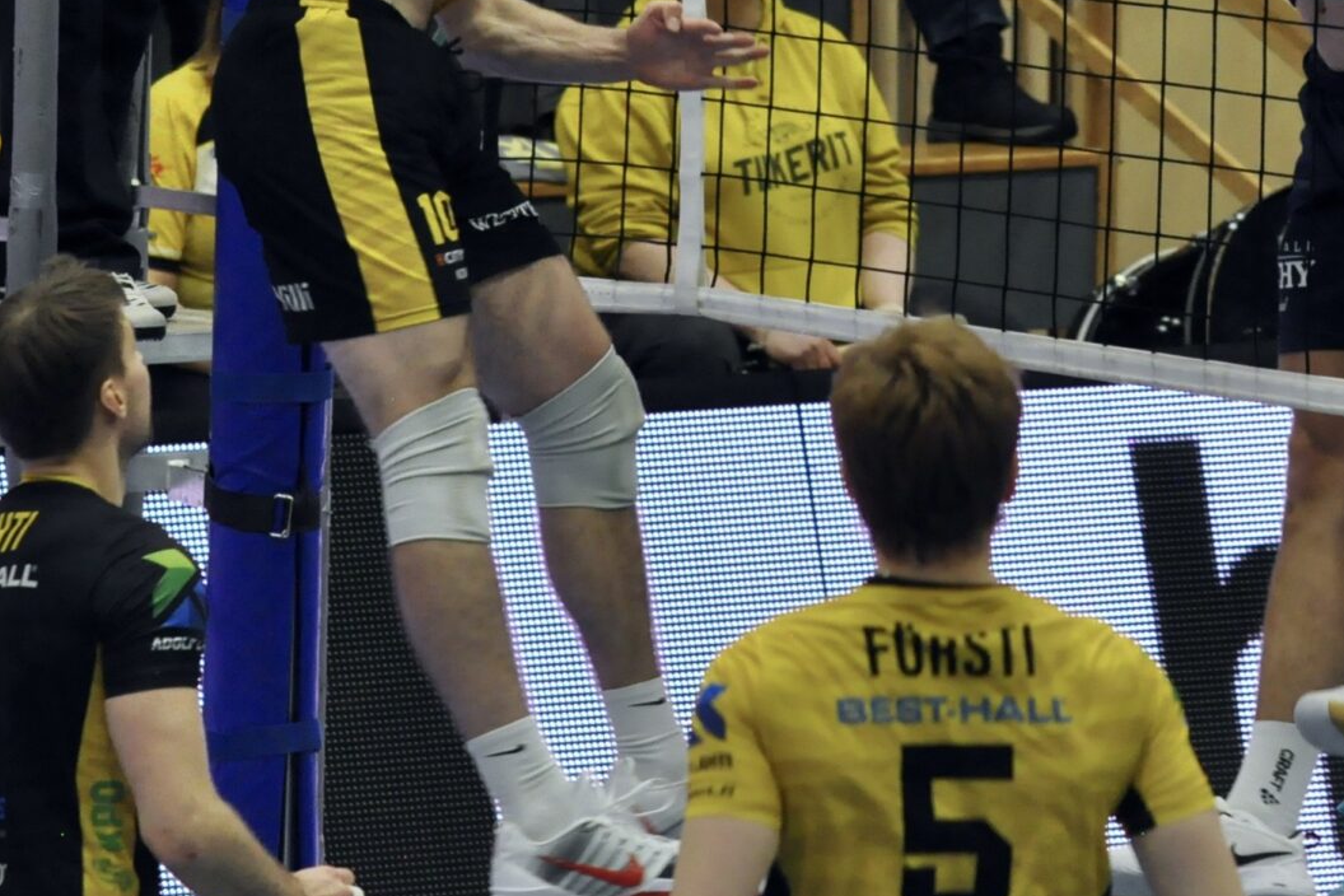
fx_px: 21726
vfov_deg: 2.4
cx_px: 1139
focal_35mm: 582
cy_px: -148
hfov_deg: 3.5
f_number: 4
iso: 1600
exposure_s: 1/320
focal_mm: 160
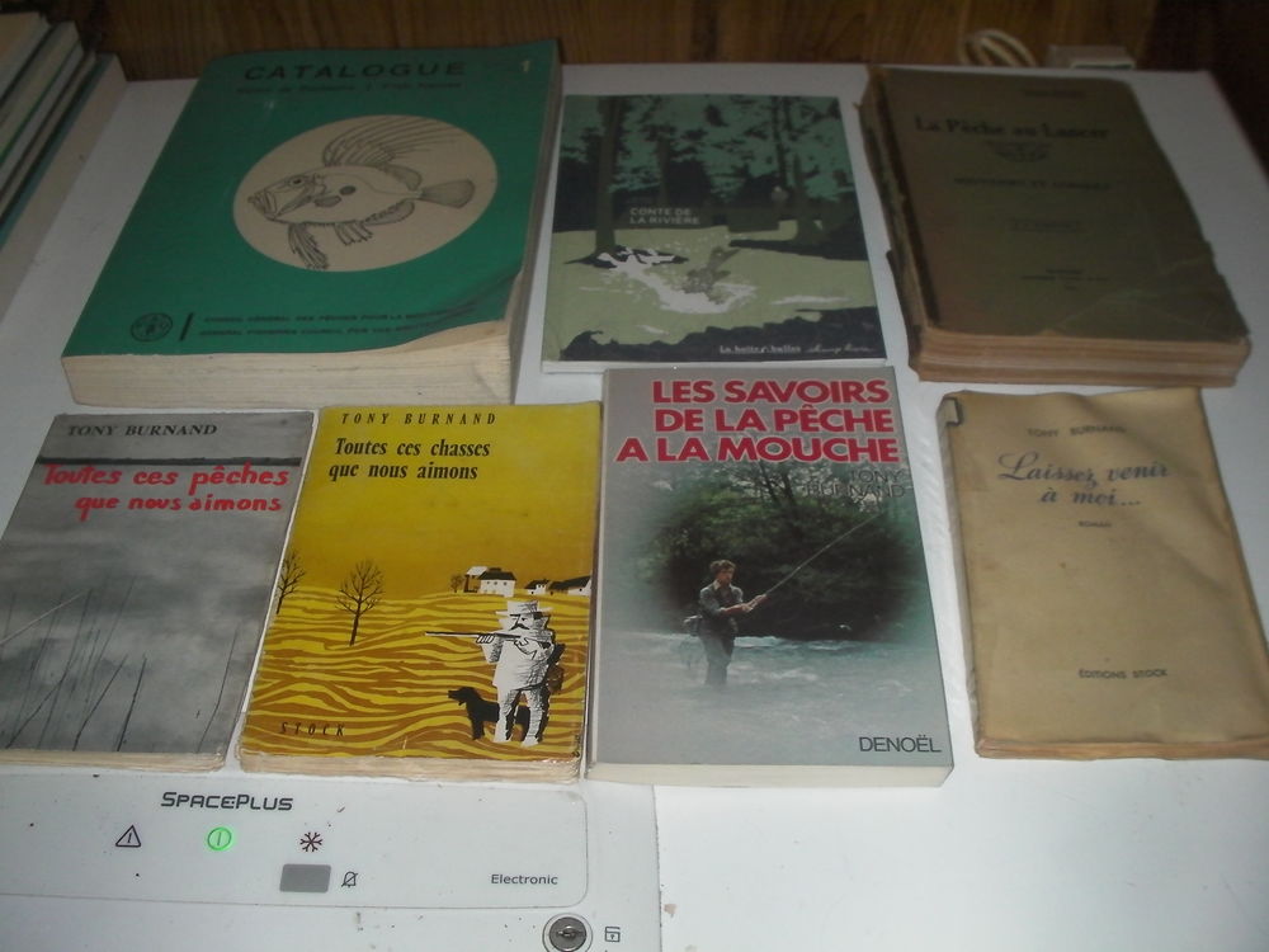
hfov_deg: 49.0
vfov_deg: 37.7
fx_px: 1393
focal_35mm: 38
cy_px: 476
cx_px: 634
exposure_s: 1/30
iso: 200
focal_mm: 6.3
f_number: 5.6
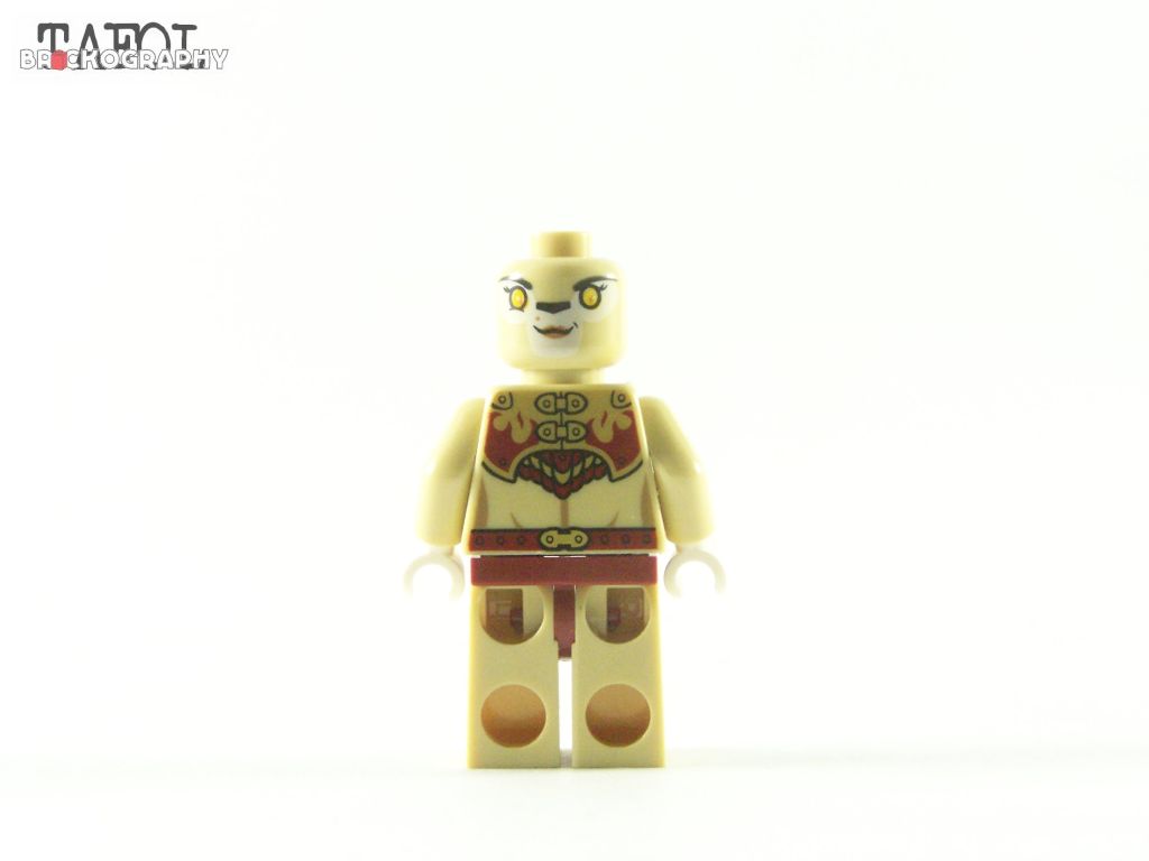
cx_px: 574
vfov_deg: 21.3
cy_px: 430
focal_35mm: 69
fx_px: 2290
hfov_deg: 28.2
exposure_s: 1/60
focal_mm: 11.5
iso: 400
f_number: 4
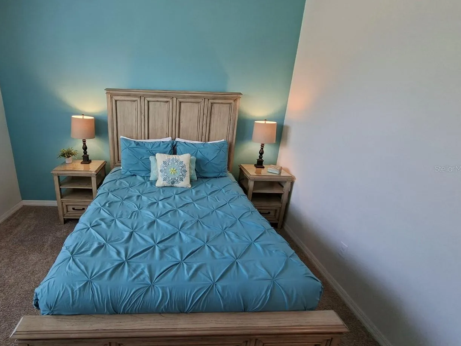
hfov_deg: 89.0
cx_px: 169
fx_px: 226
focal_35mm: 17
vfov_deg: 74.7
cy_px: 168
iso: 50
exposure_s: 1/40
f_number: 2.2
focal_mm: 1.74
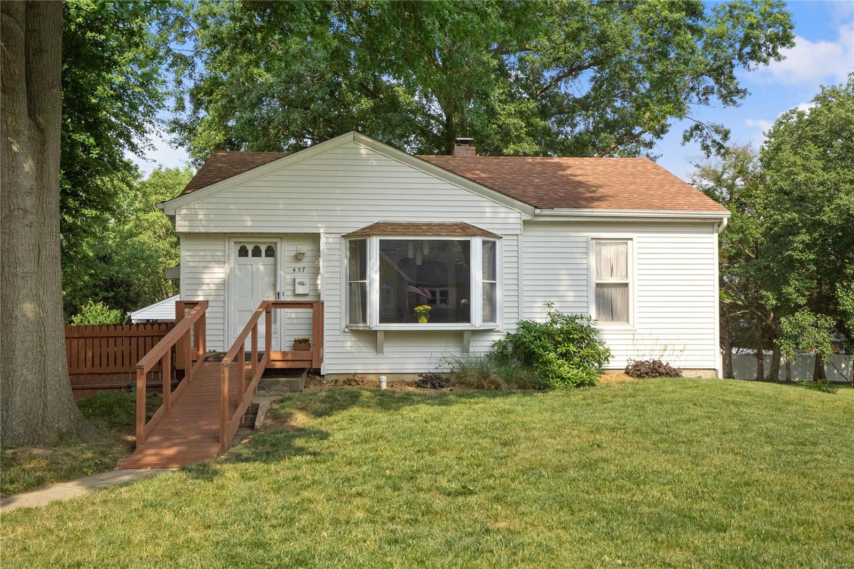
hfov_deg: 58.7
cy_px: 284
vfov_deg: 41.1
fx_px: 759
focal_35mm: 32
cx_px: 427
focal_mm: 16
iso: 400
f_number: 9
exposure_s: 1/800
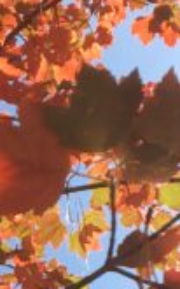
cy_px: 359
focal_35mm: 191
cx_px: -224
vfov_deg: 10.8
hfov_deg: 6.6
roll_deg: +2.8
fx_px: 1500
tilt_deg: +42.2
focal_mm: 4.15
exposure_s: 1/746
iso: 25
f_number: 2.2
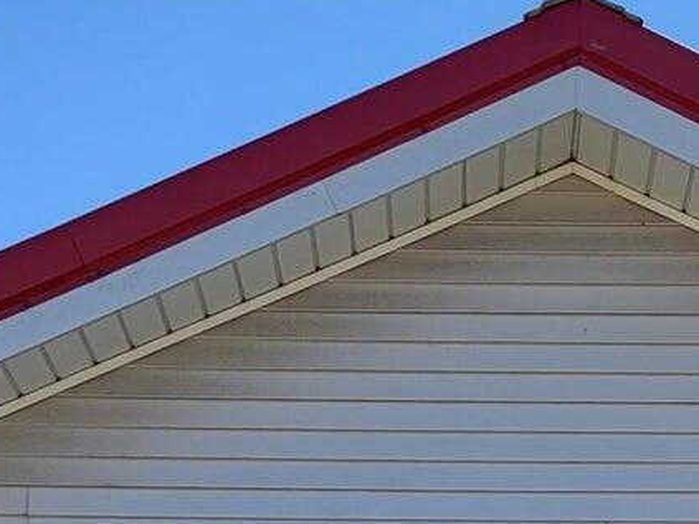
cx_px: 498
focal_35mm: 121
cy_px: 992
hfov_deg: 16.2
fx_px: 2443
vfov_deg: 11.3
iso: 16
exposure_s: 1/349
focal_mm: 6.7
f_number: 1.8
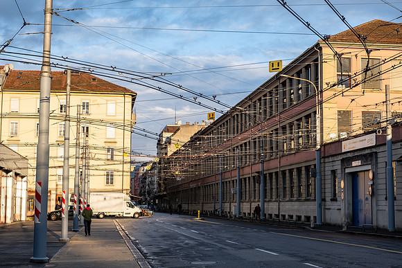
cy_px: 134
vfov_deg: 24.2
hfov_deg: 35.6
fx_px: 625
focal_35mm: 56
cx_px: 201
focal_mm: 37.6
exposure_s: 1/400
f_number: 5
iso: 320
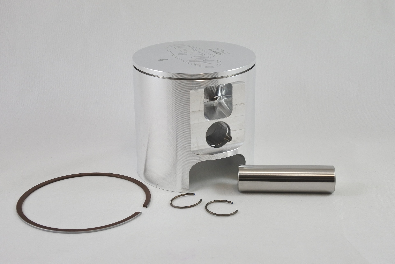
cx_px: 198
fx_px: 560
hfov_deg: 38.9
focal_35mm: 51
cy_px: 132
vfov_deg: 26.5
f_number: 4.5
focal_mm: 18.9
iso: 400
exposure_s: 1/200
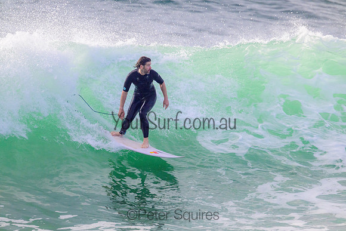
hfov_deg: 2.6
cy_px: 116
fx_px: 7690
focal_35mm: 800
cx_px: 173
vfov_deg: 1.7
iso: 2000
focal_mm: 800
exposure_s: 1/2000
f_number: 11
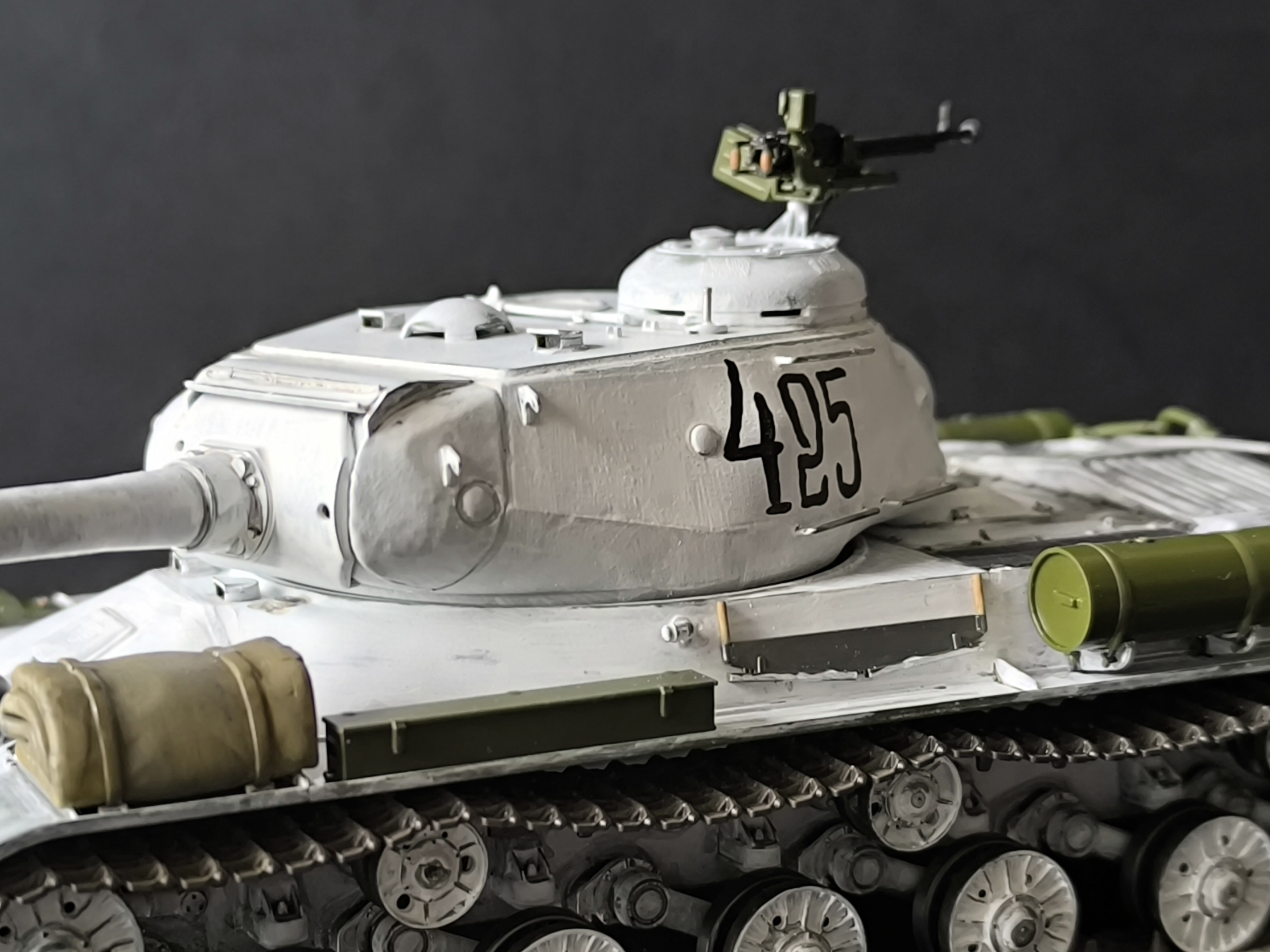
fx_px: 2348
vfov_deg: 22.9
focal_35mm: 64
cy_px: 588
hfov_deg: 30.2
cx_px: 556
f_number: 1.65
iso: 640
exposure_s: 1/50
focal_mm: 6.14
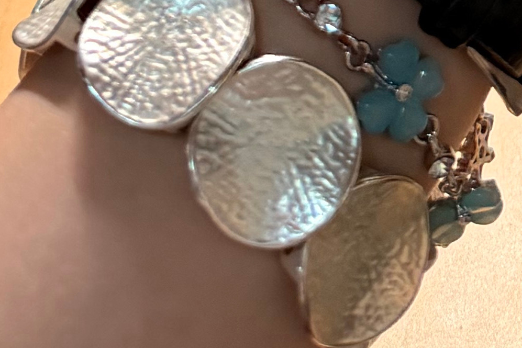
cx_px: 894
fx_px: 2074
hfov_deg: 13.2
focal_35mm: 143
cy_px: -985
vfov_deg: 7.3
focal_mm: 6.76
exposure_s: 1/86
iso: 200
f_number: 1.78
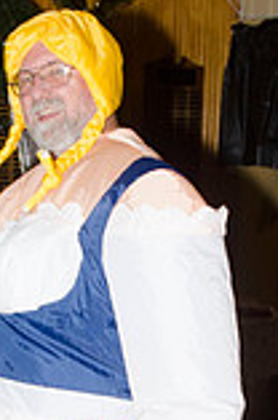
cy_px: 441
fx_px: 1198
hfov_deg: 13.2
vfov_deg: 19.2
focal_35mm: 103
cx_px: 91
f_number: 5.6
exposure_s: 1/60
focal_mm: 24
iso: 800
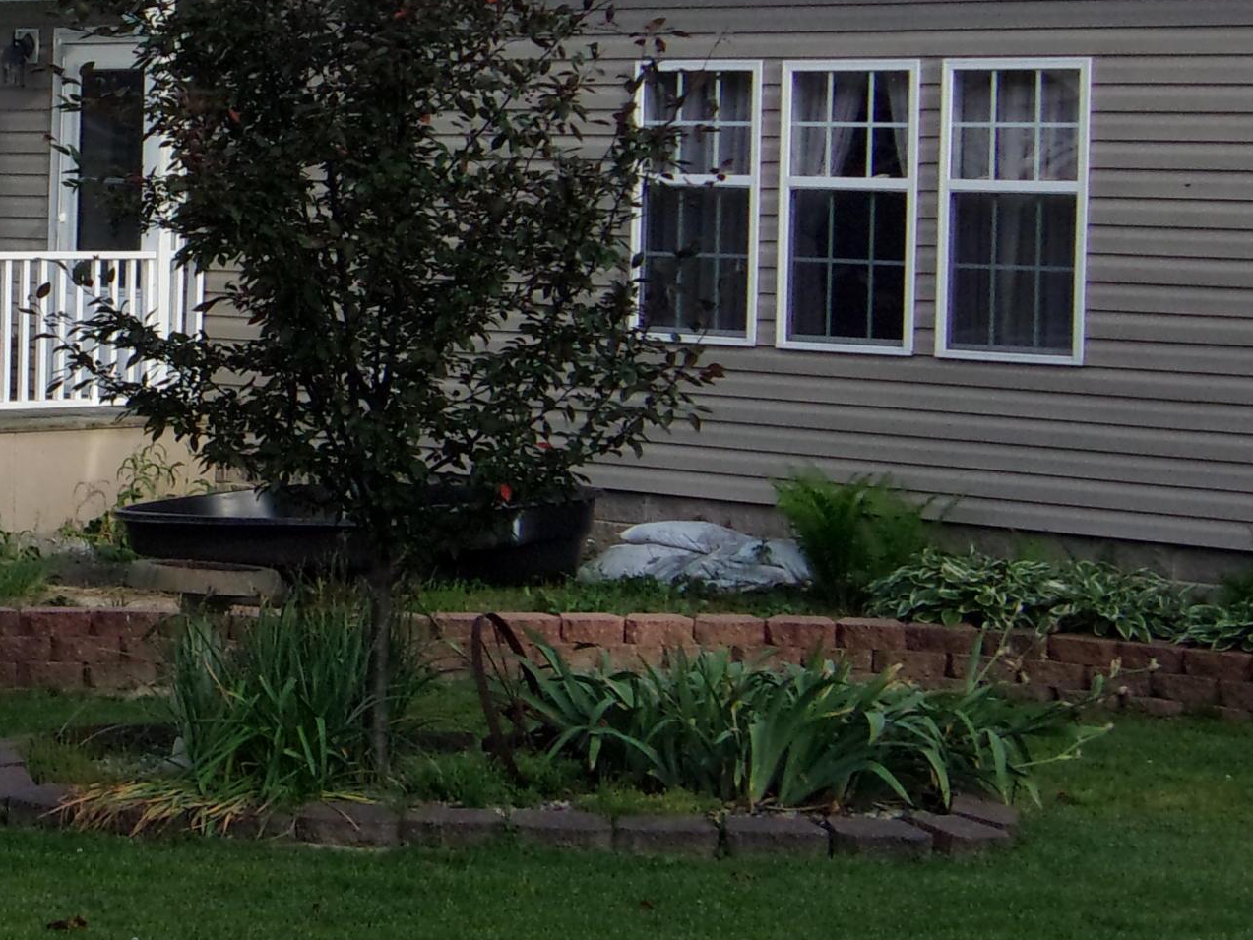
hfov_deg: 19.3
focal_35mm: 99
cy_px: 213
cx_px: 9
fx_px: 3584
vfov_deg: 14.9
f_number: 13.1
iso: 200
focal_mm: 7.6
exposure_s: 1/100
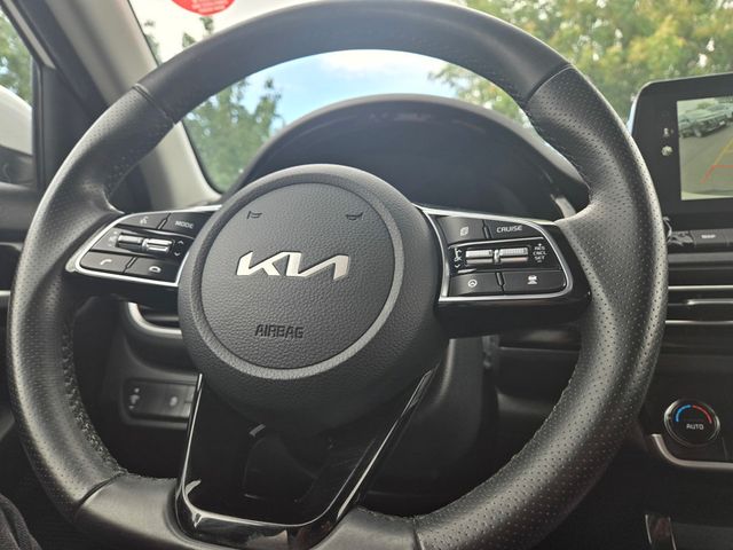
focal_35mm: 23
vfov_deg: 58.9
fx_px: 487
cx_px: 366
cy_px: 275
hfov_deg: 73.9
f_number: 1.8
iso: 40
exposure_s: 1/180
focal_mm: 5.4
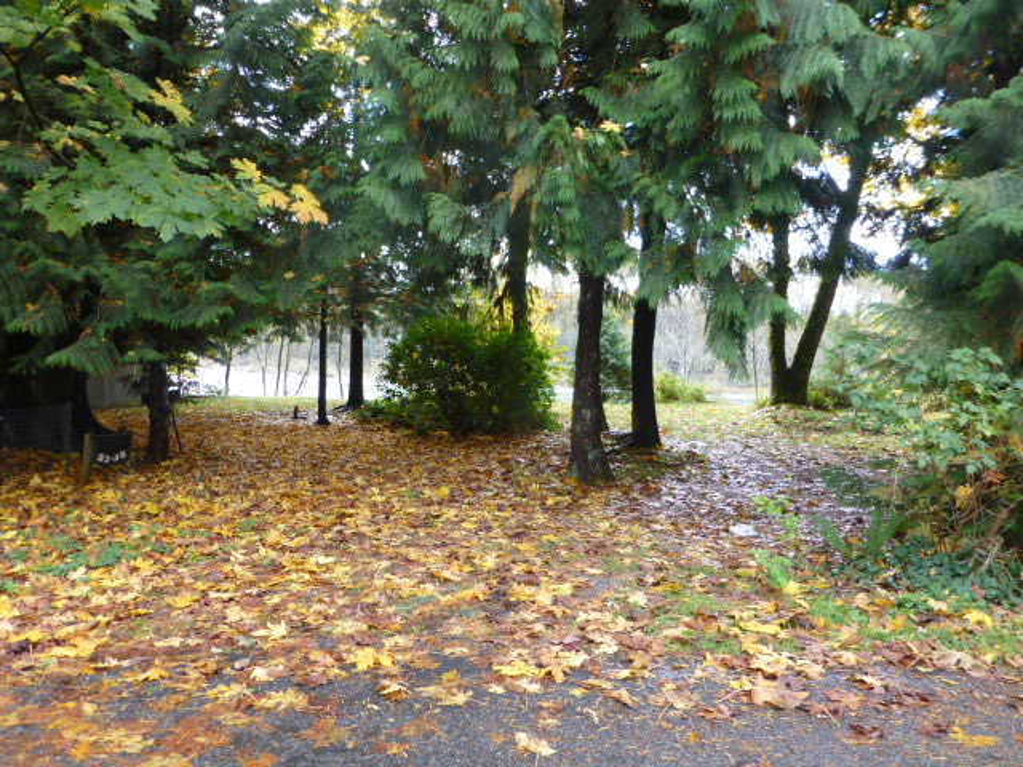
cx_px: 512
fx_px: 709
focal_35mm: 24
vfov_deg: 56.8
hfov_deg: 71.6
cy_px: 384
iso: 125
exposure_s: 1/60
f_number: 3.3
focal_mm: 4.3
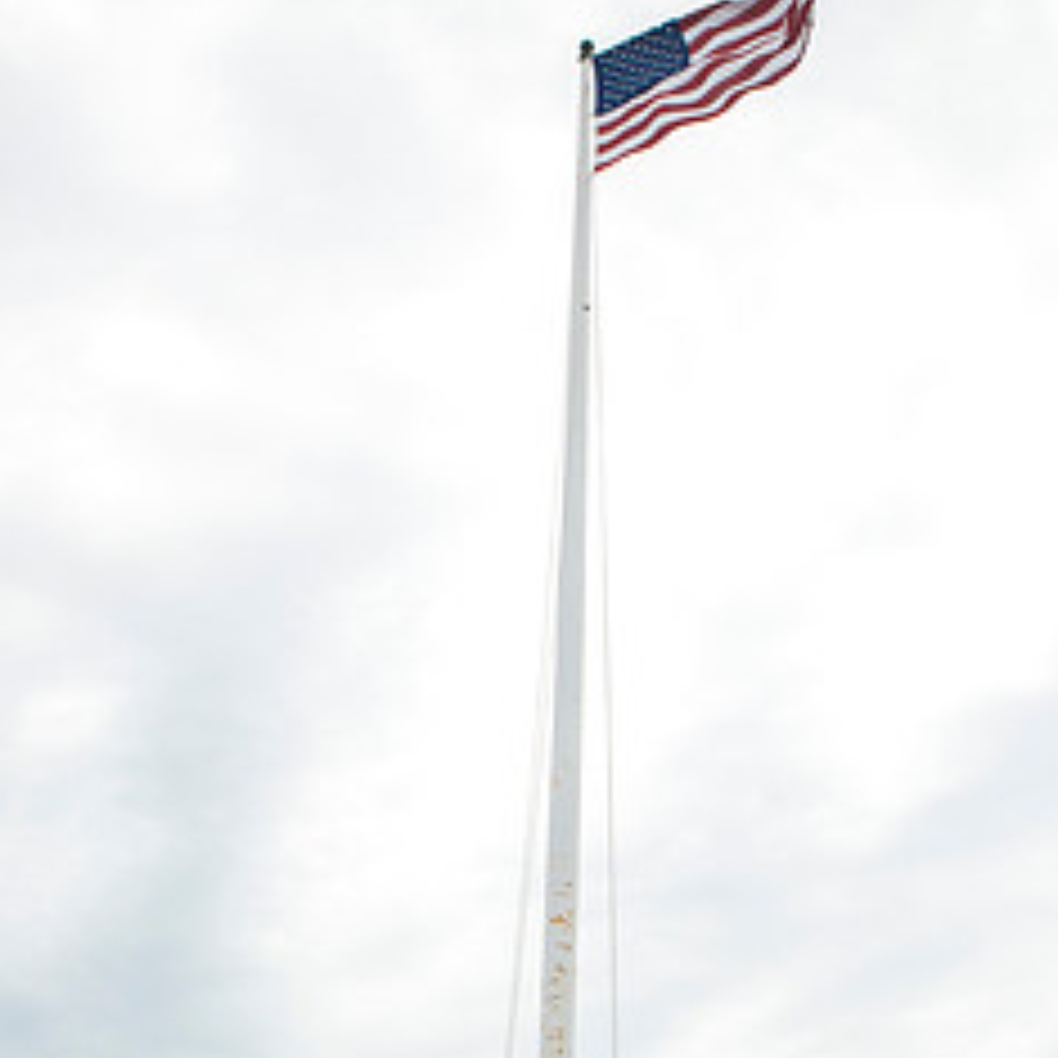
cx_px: 491
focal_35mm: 39
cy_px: 842
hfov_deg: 42.8
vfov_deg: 41.1
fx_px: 1349
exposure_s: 1/2500
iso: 800
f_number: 10
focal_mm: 24
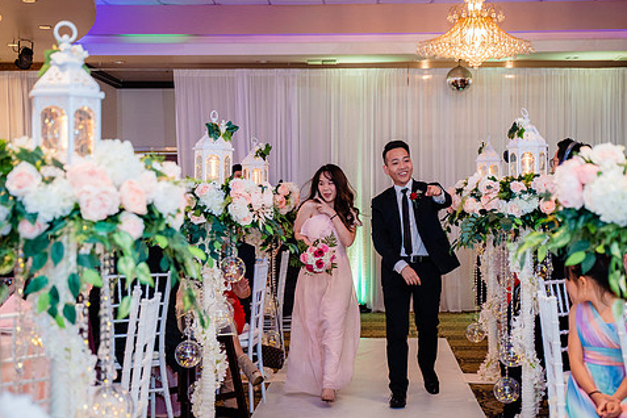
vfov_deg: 18.7
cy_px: 216
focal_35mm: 73
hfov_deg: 27.7
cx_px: 343
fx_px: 1271
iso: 1250
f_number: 3.5
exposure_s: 1/160
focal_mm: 60
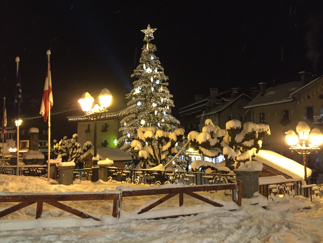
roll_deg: +0.9
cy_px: 122
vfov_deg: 48.2
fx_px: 271
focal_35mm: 29
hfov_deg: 61.7
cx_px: 162
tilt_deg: +5.6
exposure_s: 1/25
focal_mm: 4.15
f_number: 2.2
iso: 250
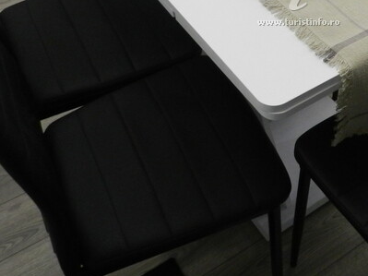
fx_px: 627
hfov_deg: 31.6
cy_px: 6
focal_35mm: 59
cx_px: 309
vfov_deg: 23.8
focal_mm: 4
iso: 400
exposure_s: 1/15
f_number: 3.4
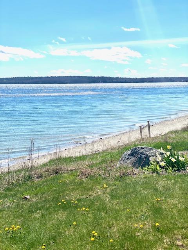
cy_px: 125
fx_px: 377
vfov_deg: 36.8
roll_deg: +0.5
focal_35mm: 52
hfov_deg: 28.0
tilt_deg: -6.4
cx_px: 94
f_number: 2
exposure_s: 1/2519
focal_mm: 6
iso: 20
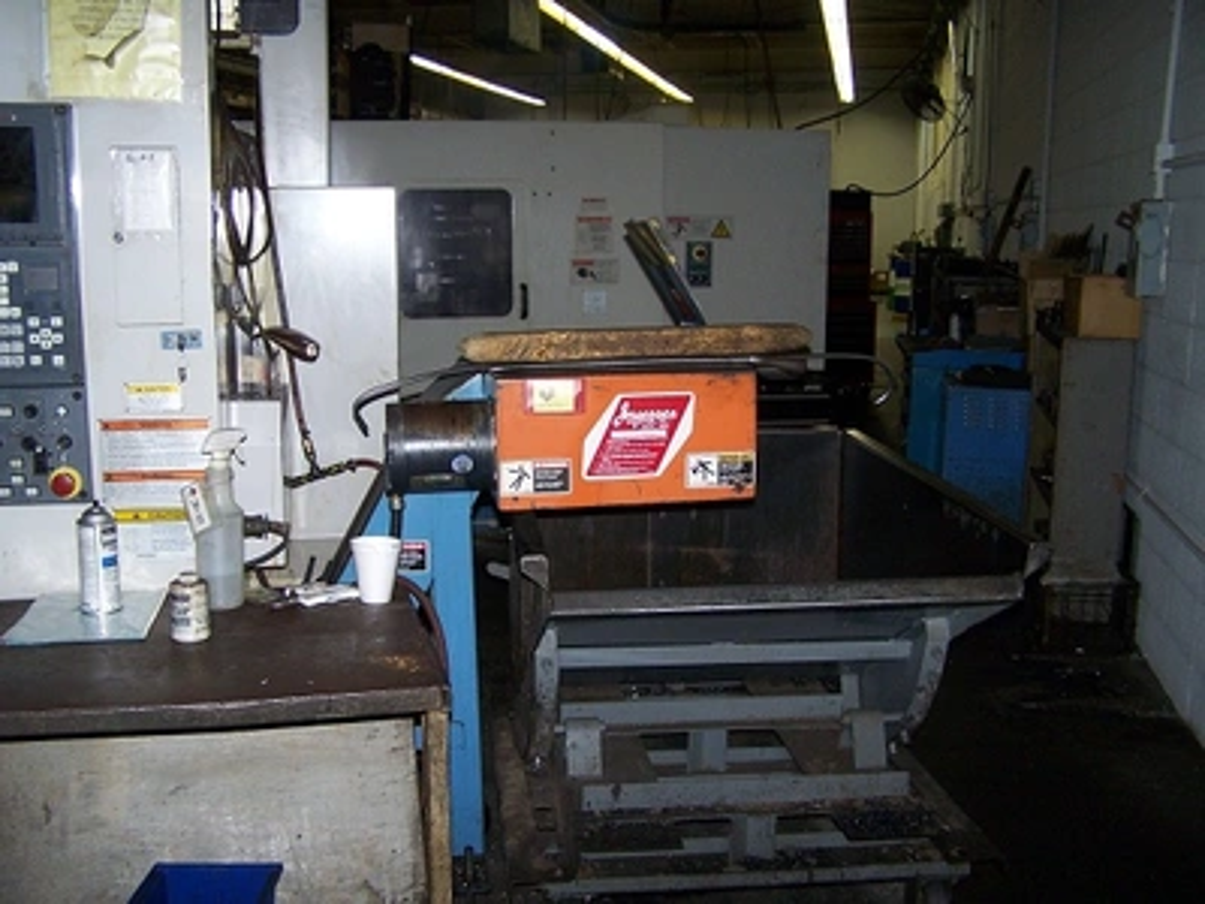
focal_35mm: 38
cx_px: 602
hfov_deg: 49.0
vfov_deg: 37.7
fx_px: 1323
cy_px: 452
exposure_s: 1/60
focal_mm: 6.3
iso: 140
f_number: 2.8
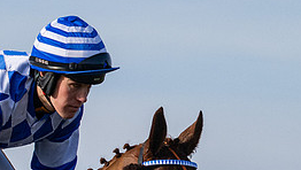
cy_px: 306
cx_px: 81
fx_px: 4354
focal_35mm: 545
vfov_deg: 2.2
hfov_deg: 4.0
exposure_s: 1/4000
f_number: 5
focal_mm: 98
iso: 400
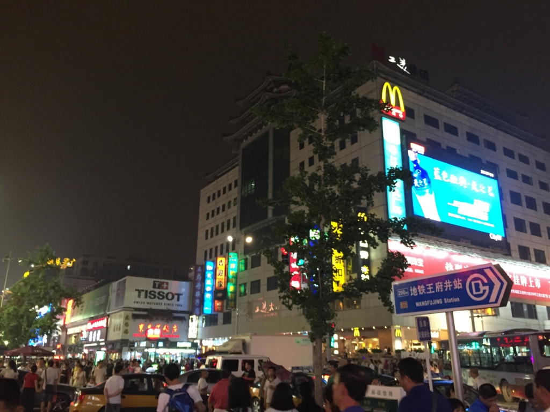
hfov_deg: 61.7
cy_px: 206
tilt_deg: +18.9
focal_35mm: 29
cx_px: 275
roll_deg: -0.6
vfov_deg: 48.2
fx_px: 461
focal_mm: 4.15
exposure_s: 1/24
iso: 250
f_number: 2.2
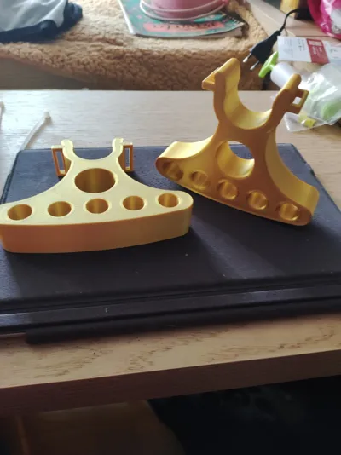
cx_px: 170
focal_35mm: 17
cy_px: 228
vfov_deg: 91.1
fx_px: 223
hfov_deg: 74.7
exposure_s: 1/33
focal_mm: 4.74
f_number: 1.79
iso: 842
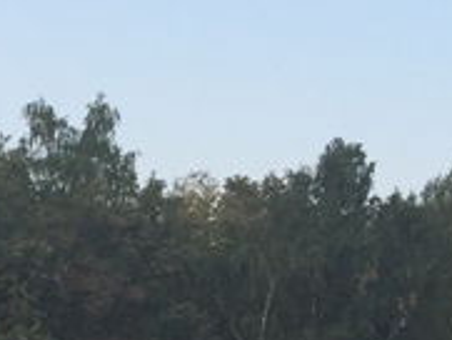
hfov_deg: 11.0
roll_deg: -1.9
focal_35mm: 164
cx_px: -432
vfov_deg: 8.6
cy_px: 698
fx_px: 2143
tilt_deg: -3.1
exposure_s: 1/608
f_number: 2.2
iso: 32
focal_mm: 4.15
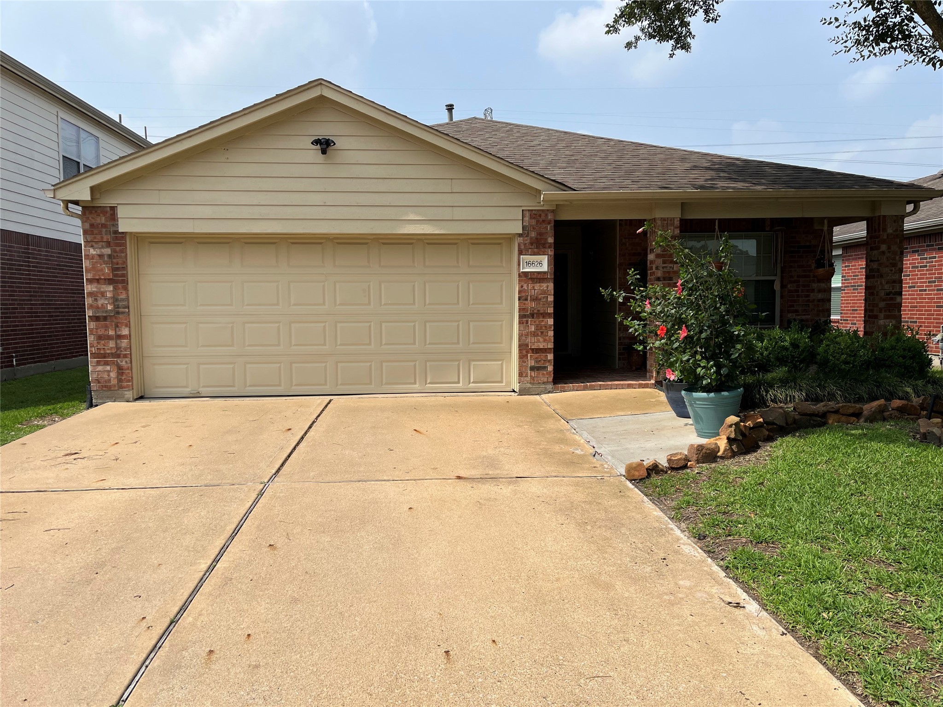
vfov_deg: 53.1
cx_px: 472
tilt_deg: -4.1
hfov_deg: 67.3
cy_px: 354
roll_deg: +1.2
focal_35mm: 26
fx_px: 708
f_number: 1.6
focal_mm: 5.1
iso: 50
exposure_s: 1/4484
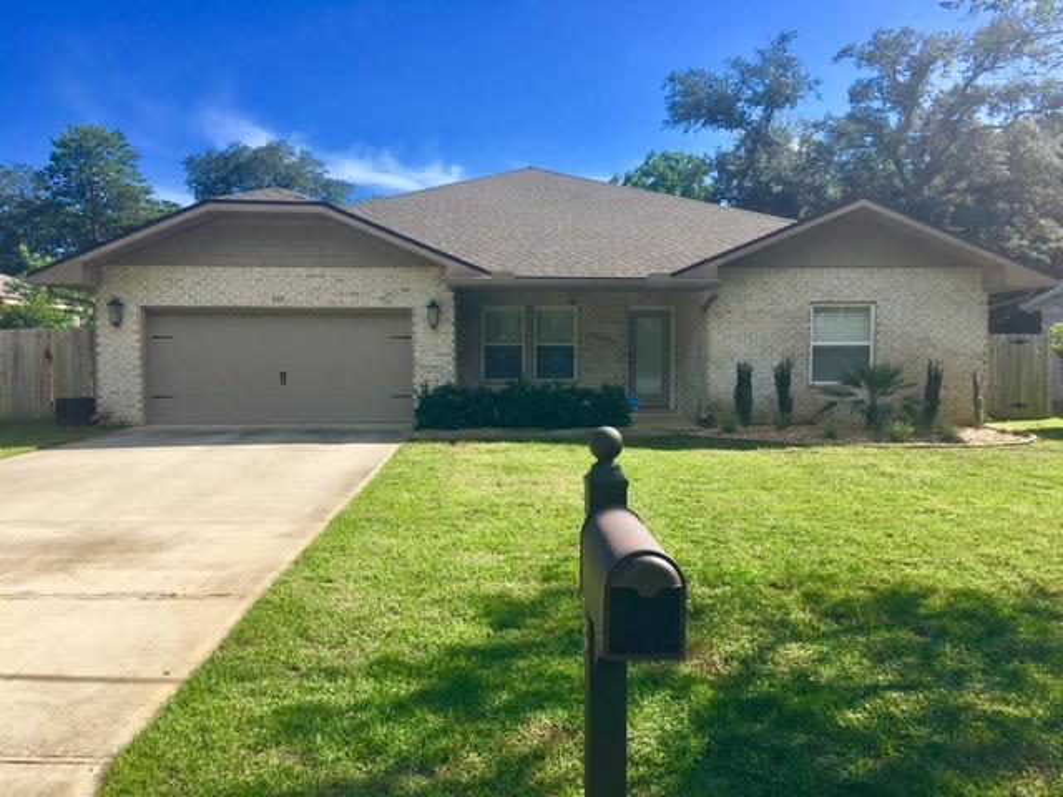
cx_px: 532
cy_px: 398
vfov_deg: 48.2
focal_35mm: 29
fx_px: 891
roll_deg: -0.2
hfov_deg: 61.7
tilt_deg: -1.7
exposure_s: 1/1832
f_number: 2.2
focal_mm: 4.15
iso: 25
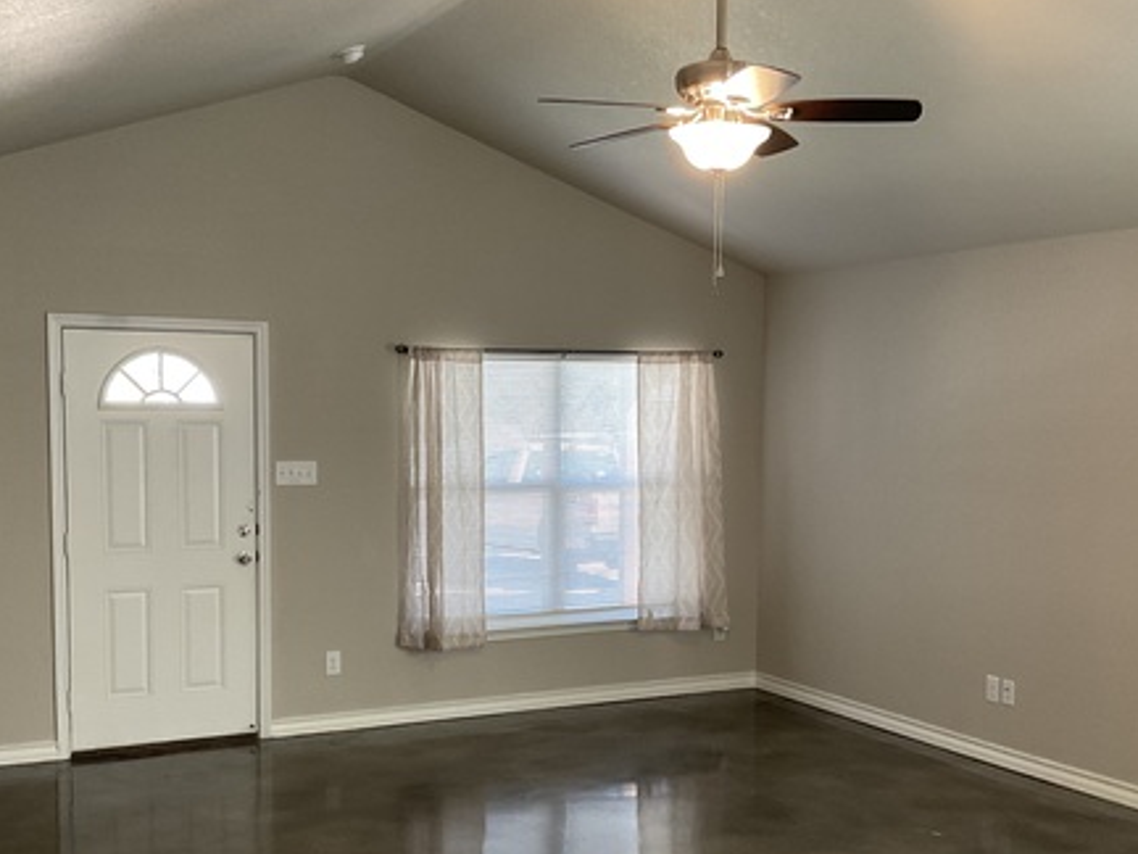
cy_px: 525
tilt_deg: -5.1
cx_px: 519
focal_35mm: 43
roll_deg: -1.4
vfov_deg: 33.5
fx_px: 1414
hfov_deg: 43.8
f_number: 1.8
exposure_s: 1/60
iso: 125
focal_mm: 3
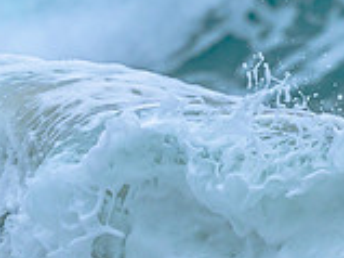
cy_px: 446
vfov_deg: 0.4
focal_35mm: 3864
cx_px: 222
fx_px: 38370
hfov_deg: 0.5
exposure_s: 1/2500
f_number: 6.3
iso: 250
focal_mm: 800
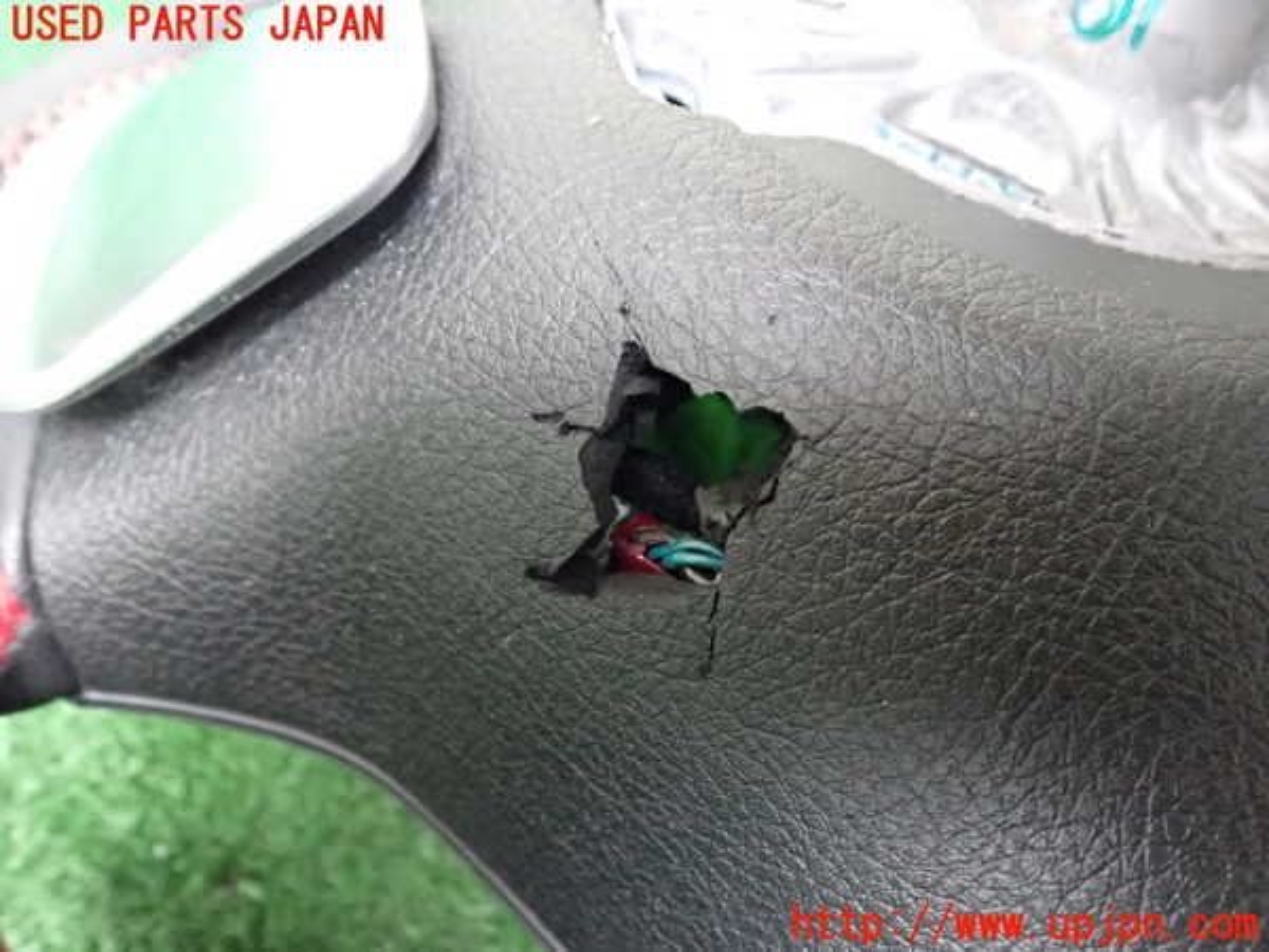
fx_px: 1100
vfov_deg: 46.8
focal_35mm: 30
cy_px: 476
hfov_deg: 60.0
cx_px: 634
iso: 4000
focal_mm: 5.4
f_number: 2.3
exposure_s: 1/160
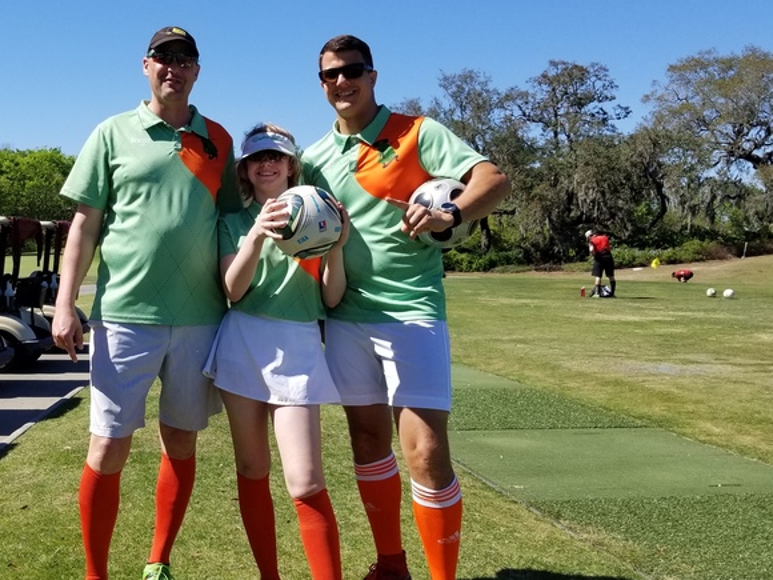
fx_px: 581
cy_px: 290
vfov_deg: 53.1
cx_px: 386
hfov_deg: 67.3
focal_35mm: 26
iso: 50
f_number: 1.7
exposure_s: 1/2688
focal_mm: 4.25
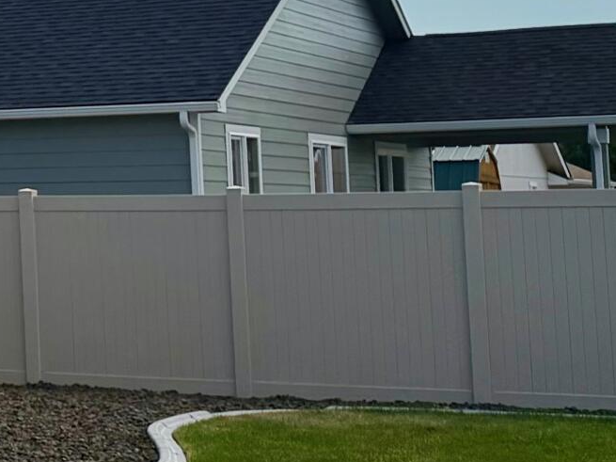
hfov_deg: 14.9
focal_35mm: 110
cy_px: 28
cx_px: -588
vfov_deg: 13.3
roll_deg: +0.4
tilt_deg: +5.1
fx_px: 1957
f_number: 1.78
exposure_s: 1/7353
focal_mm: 6.76
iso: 100
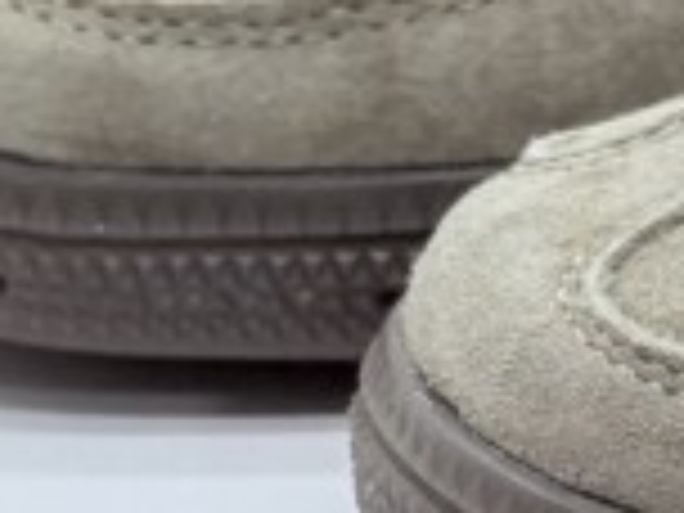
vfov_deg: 11.0
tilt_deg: -24.2
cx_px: 668
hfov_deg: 14.4
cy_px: 234
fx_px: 2668
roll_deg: +1.1
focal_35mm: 135
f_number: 1.78
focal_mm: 6.76
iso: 64
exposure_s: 1/625
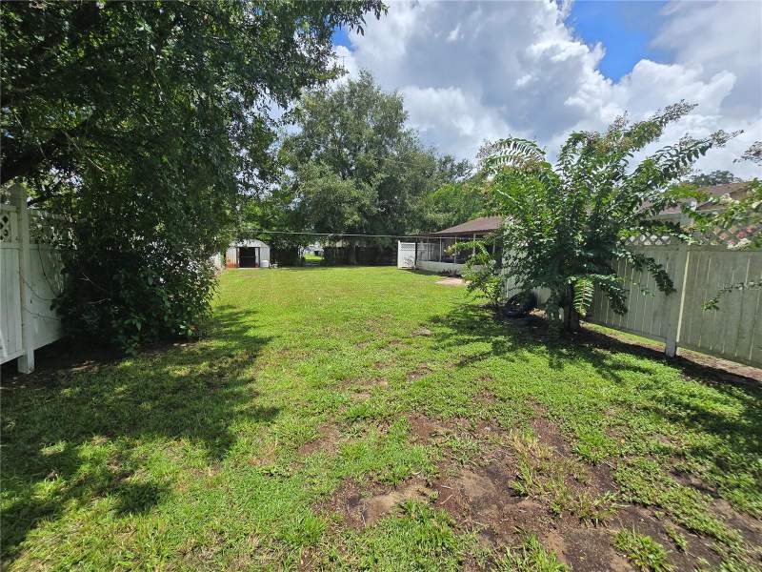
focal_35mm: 13
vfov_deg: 89.9
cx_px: 381
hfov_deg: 106.2
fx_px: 286
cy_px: 286
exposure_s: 1/2510
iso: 50
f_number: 2.2
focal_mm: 2.2
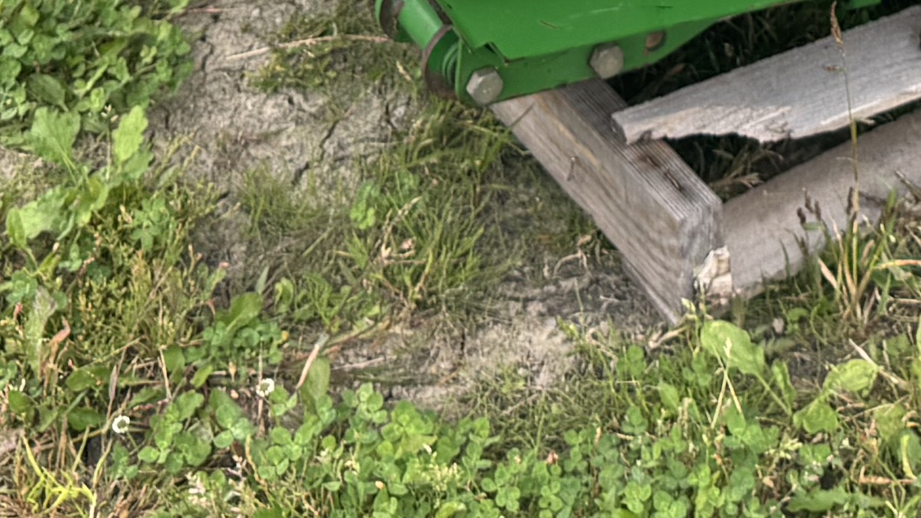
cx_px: 776
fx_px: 2662
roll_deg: +1.3
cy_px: -861
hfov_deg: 19.4
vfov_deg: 9.5
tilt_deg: -15.2
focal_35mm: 109
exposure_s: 1/121
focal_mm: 6.76
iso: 64
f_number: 1.78
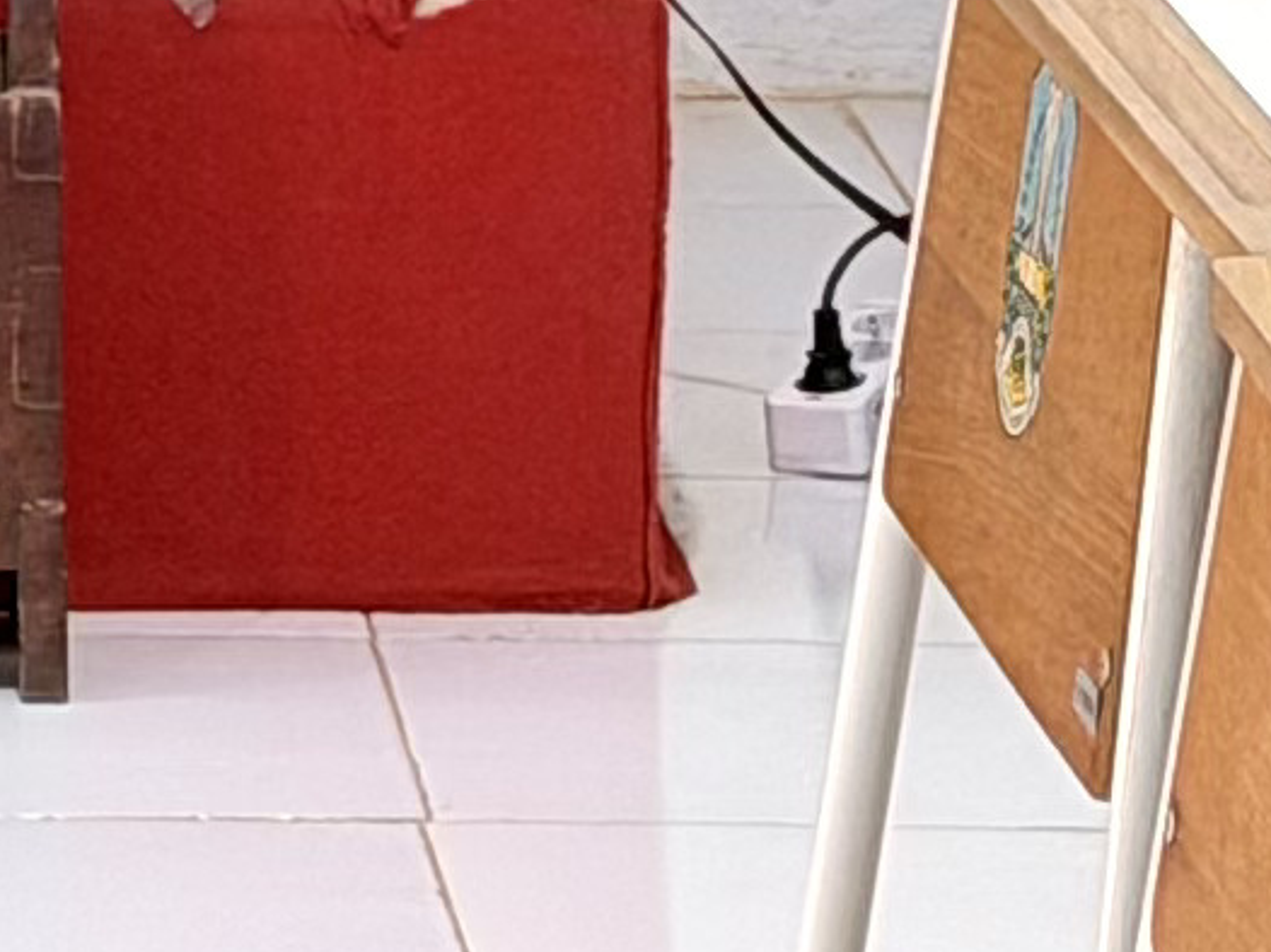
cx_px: -899
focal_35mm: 368
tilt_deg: -0.4
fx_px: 13506
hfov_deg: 5.3
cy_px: -2320
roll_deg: +0.3
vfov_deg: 3.9
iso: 125
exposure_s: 1/60
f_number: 1.78
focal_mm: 6.76
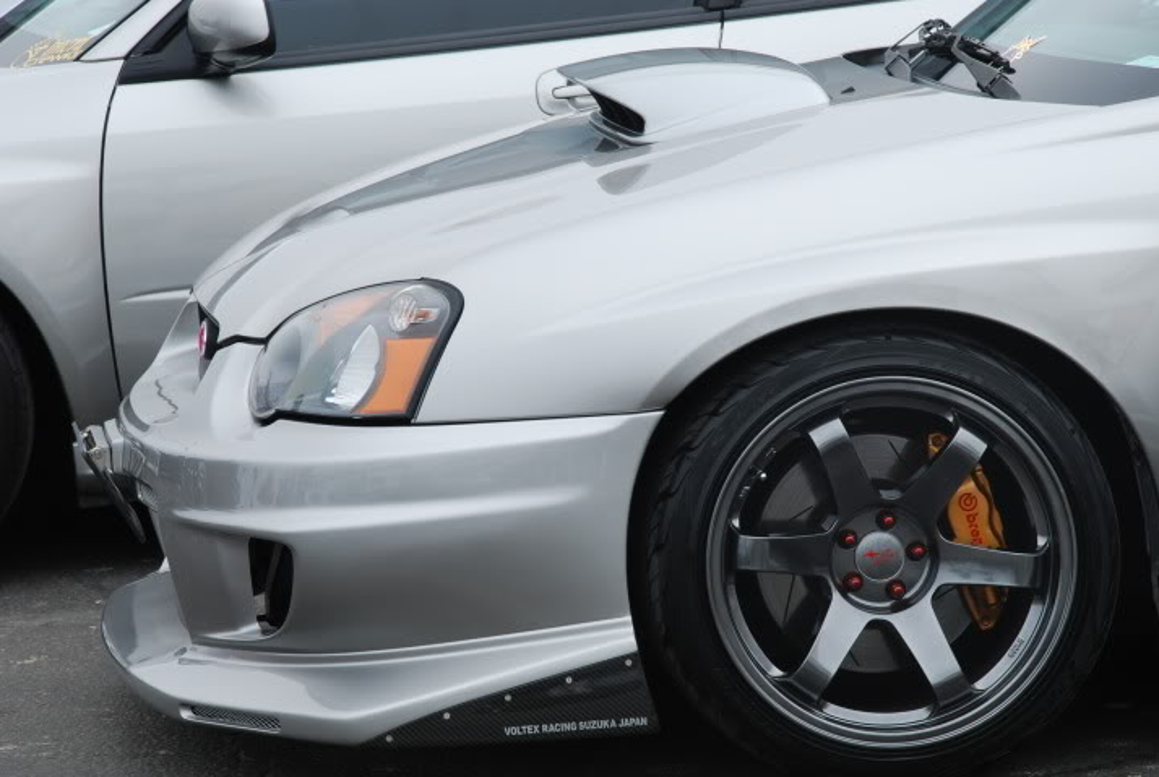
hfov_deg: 12.2
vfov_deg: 8.2
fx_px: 5419
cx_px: 620
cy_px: 408
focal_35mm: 168
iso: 125
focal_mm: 100
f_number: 9
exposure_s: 1/125
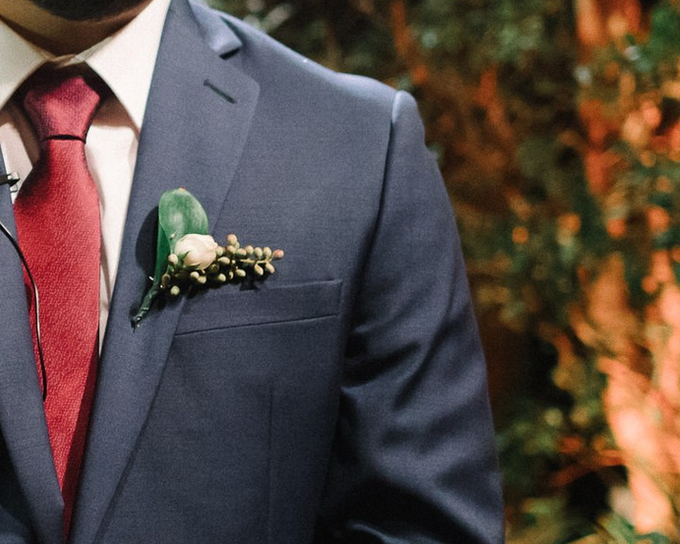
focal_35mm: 118
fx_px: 2374
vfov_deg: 13.1
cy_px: 266
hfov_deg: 16.1
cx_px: 56
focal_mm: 35
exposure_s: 1/160
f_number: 1.8
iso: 2000
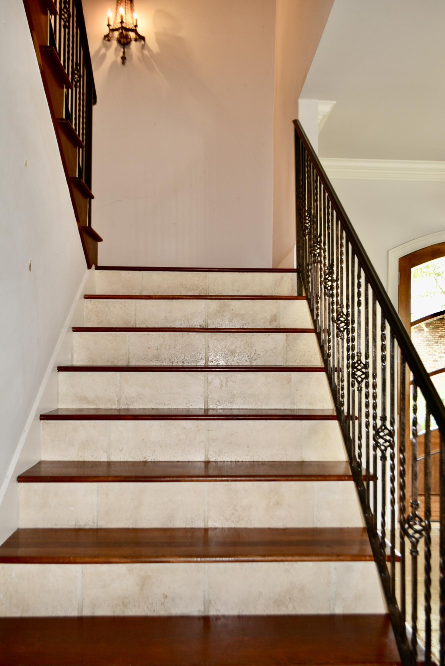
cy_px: 333
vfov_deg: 67.4
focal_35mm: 27
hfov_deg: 48.0
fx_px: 500
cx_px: 222
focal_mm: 18
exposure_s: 1/20
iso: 100
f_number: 3.5
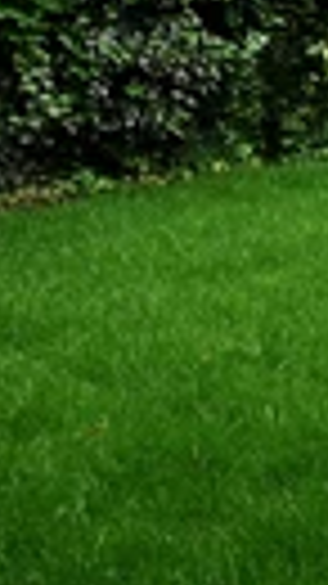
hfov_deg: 14.1
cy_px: -34
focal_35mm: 77
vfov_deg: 25.8
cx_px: 566
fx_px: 1192
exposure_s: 1/15
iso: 200
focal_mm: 16
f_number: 11
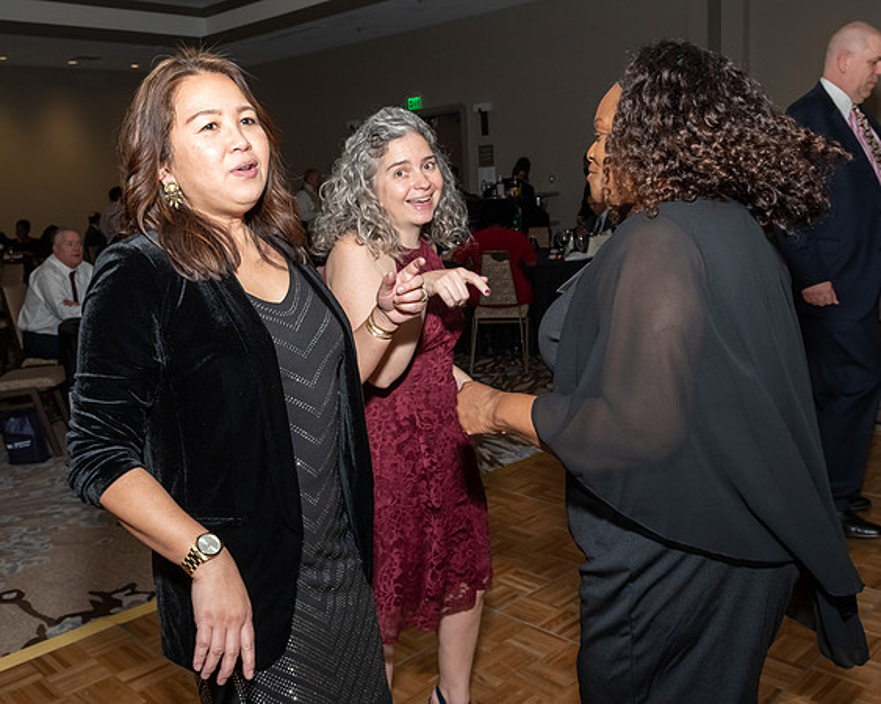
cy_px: 329
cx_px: 421
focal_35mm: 32
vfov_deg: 45.2
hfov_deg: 55.1
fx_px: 845
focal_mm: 17
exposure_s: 1/250
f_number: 7.1
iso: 500
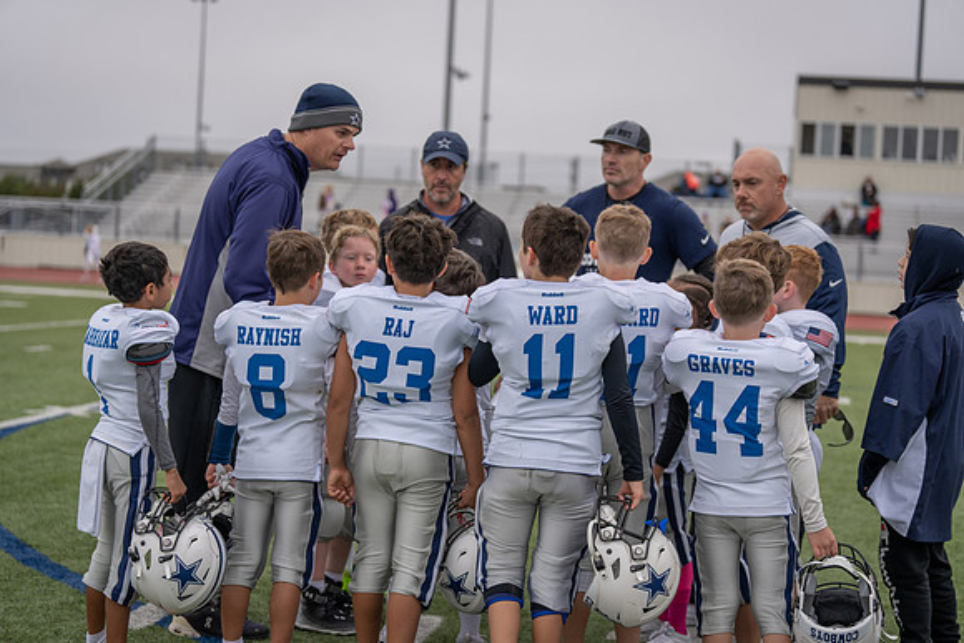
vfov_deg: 19.5
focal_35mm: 70
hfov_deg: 28.8
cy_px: 322
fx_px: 1875
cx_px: 482
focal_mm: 70
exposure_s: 1/1250
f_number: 2.8
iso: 200
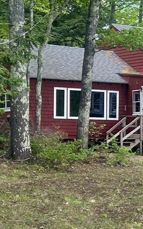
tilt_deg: -0.1
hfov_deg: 10.2
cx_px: 328
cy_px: 139
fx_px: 711
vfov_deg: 18.3
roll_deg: -1.5
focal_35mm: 114
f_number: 1.5
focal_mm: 5.7
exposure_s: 1/407
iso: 50
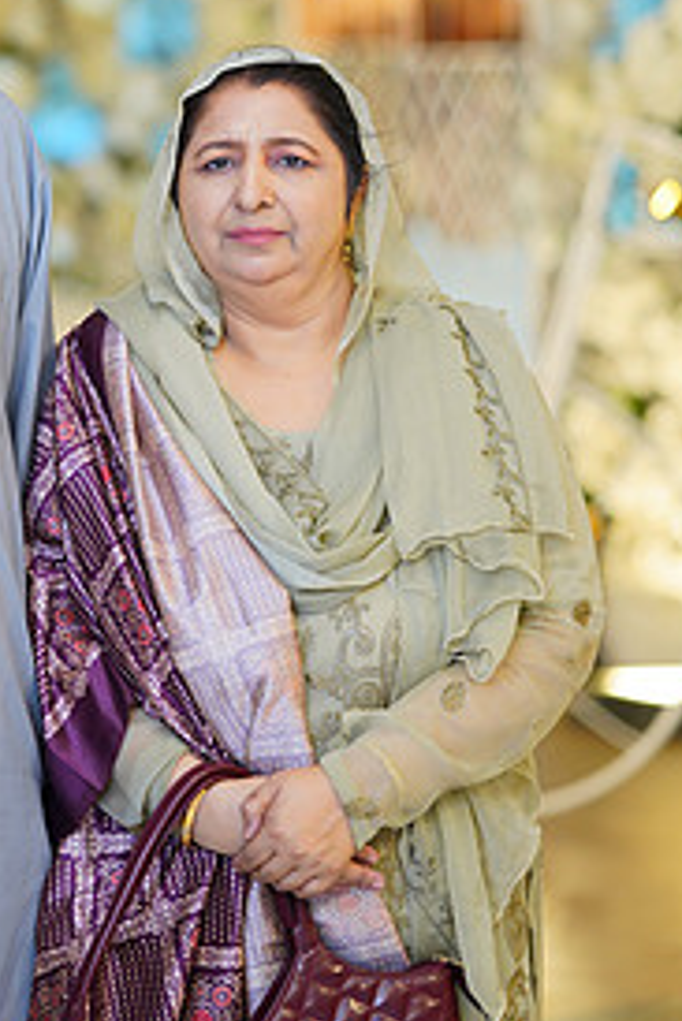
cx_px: -2
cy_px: 250
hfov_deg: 7.6
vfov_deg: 11.4
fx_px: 5108
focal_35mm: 180
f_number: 1.6
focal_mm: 85
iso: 100
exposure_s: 1/200
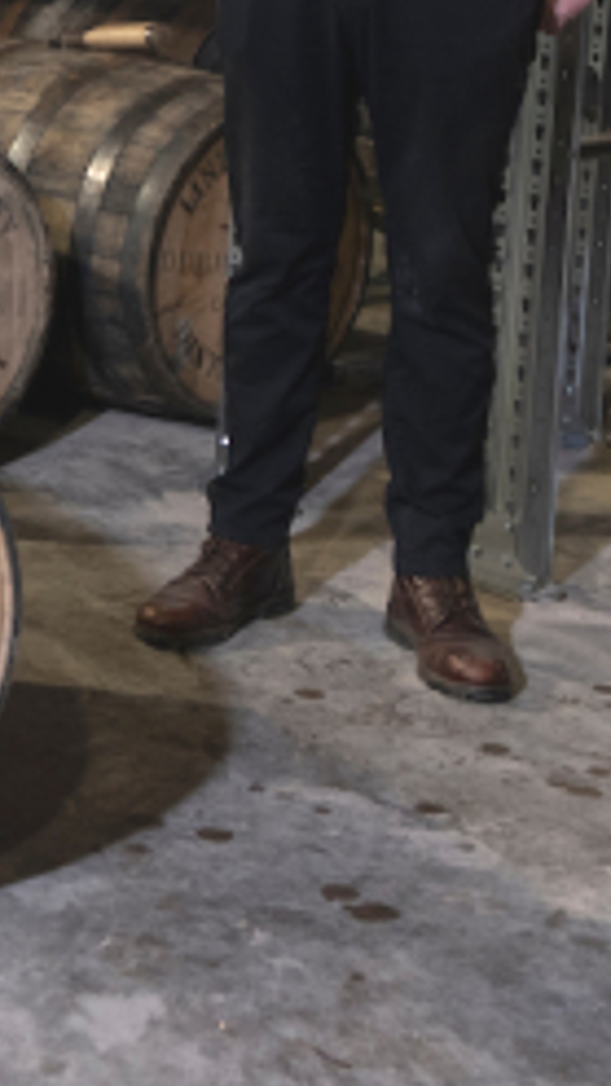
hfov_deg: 11.5
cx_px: -448
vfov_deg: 21.2
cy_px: 75
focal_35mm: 98
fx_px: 2822
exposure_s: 1/125
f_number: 3.2
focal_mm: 22.3
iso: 800
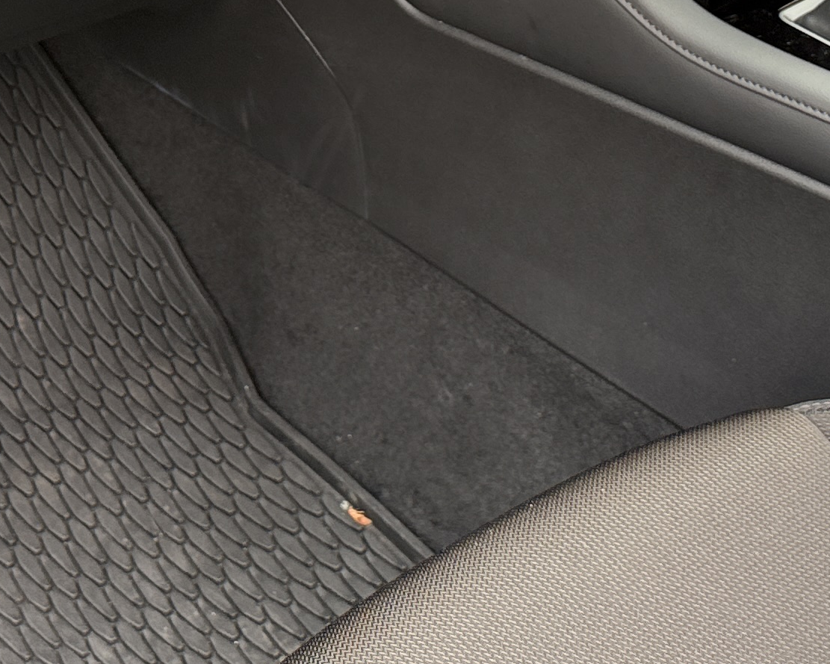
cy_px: -133
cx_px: 323
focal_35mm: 85
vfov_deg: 17.2
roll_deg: -0.4
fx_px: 2088
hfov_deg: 22.4
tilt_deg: -25.7
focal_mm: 6.76
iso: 160
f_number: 1.78
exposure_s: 1/182
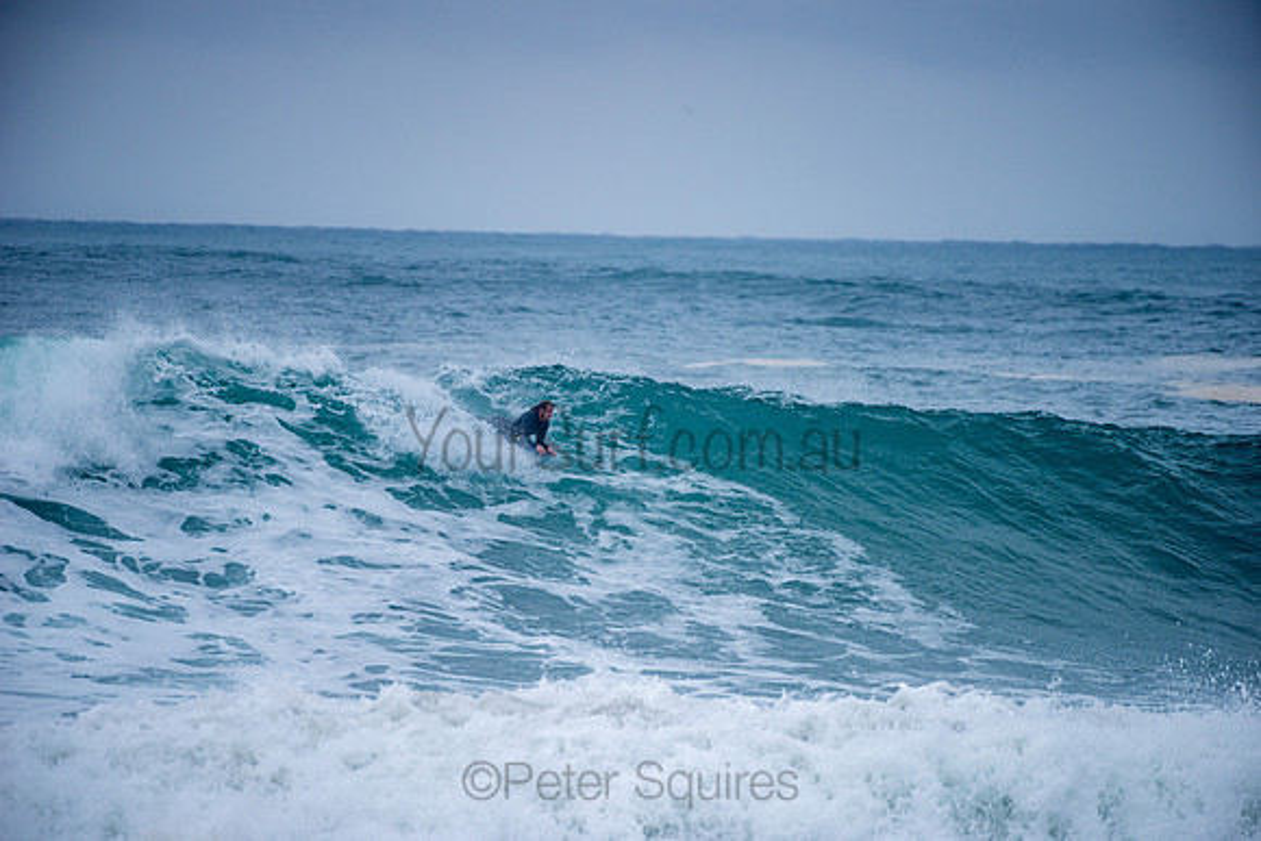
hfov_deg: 4.1
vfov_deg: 2.8
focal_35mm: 500
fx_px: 17517
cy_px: 420
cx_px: 630
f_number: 5.6
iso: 200
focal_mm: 500
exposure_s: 1/1000
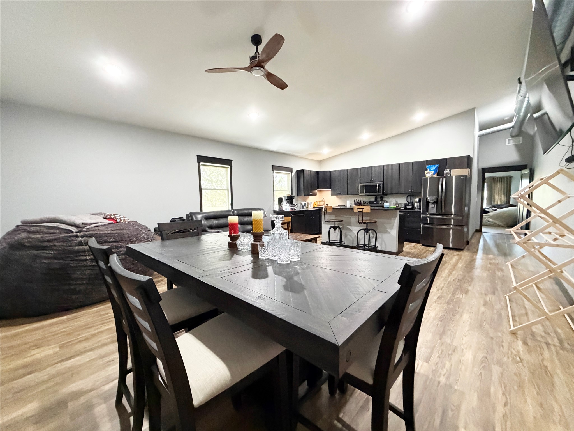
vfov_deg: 85.7
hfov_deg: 102.1
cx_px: 287
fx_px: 232
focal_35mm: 14
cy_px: 216
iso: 800
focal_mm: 2.22
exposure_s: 1/60
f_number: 2.2
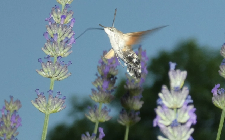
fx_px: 815
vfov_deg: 9.8
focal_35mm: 133
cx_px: 112
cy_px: 57
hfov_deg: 15.7
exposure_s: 1/500
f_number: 5.2
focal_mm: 22.4
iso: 100
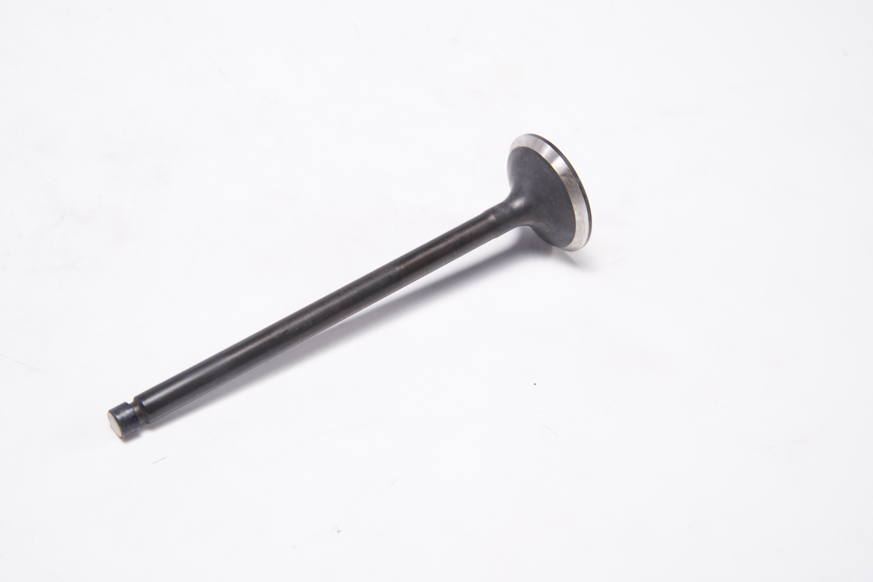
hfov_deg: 27.0
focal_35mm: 75
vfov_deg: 18.2
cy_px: 291
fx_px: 1819
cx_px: 436
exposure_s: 1/80
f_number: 14
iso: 100
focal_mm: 75
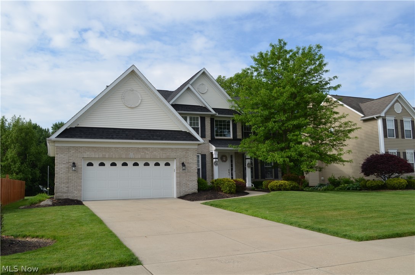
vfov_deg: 43.4
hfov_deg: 62.0
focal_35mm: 30
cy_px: 138
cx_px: 208
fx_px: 345
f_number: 9
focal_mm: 20
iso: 100
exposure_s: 1/200
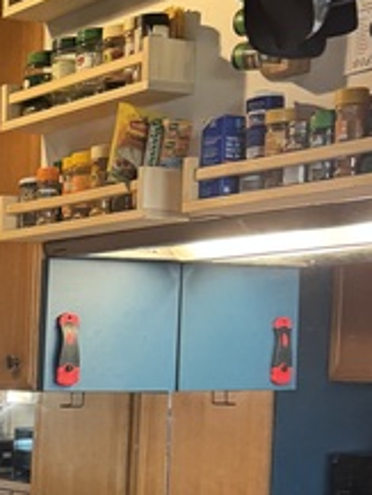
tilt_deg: -5.2
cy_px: 463
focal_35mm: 85
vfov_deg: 22.3
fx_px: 1217
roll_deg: -0.4
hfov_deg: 15.5
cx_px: -244
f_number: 1.78
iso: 200
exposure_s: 1/100
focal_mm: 6.76
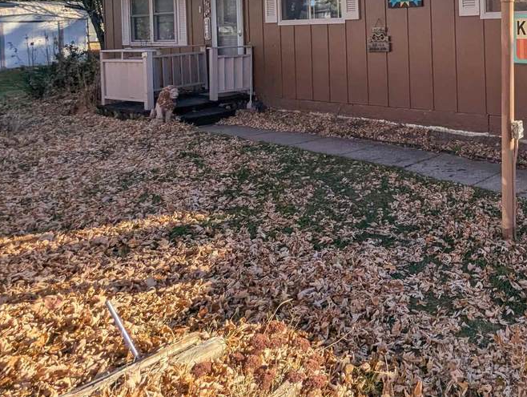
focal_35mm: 31
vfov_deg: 41.1
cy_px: 22
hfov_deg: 51.2
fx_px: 472
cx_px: 479
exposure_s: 1/1575
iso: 50
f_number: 2.2
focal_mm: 2.35
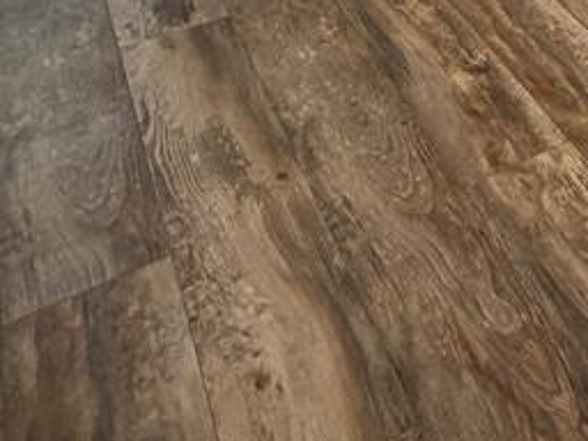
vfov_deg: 18.2
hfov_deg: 25.7
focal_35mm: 56
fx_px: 951
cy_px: -430
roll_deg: -1.9
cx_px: 882
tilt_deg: -4.7
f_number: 2.2
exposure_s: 1/60
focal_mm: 2.22
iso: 200
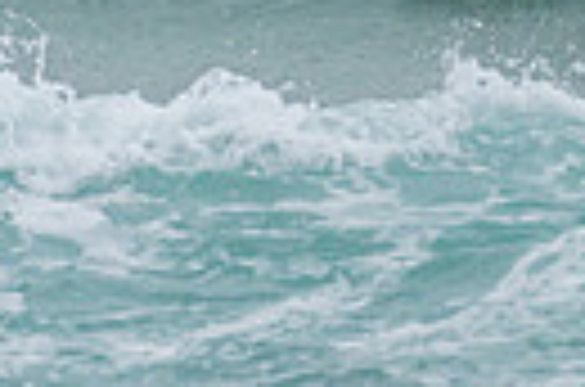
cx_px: 266
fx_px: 36263
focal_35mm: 2237
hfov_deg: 0.9
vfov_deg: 0.6
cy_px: -200
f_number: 5.6
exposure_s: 1/320
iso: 1000
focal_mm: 500
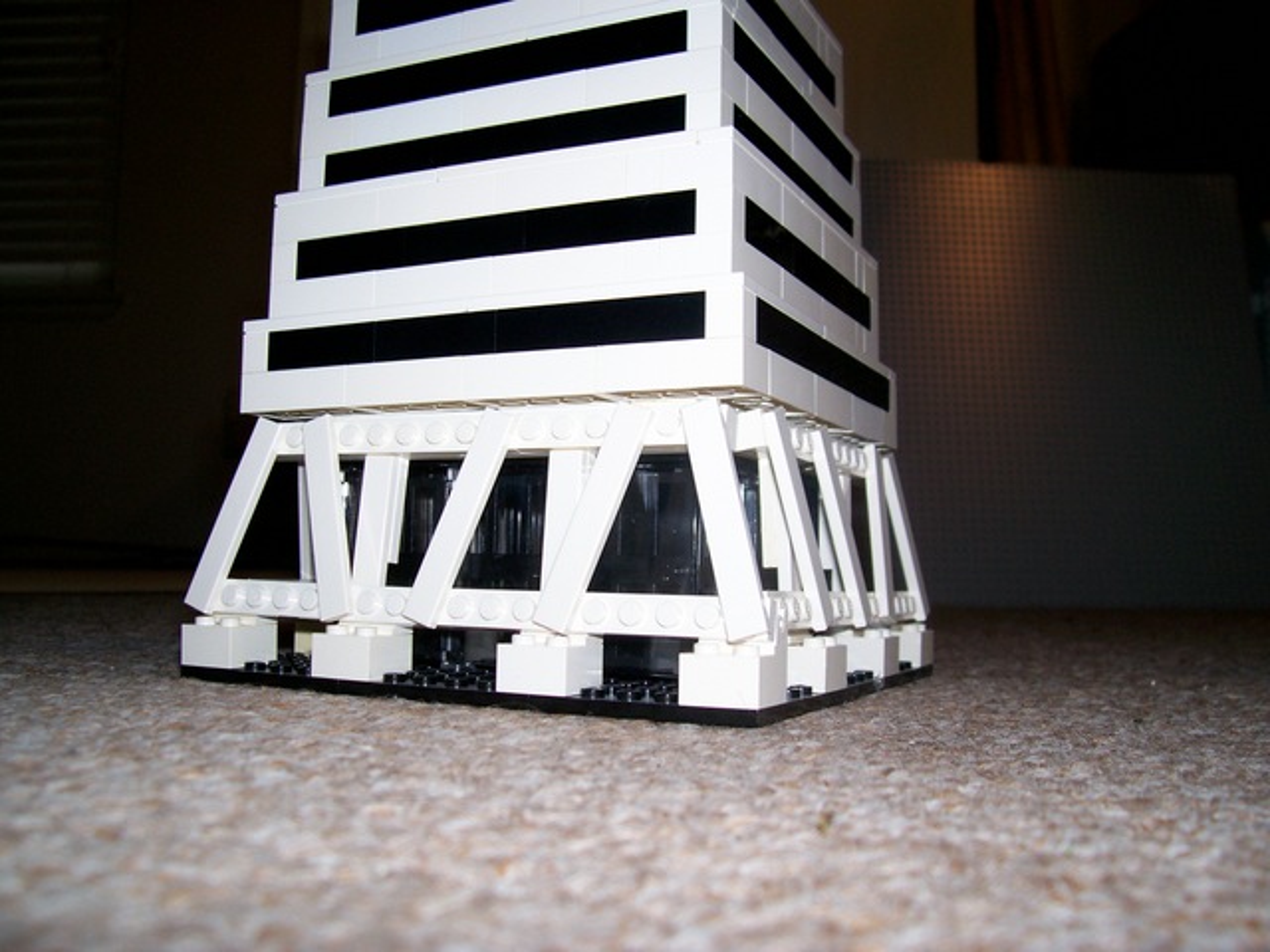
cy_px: 476
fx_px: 1247
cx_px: 635
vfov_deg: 41.8
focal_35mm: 34
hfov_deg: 54.0
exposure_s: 1/64
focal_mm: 5.6
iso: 80
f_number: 2.7
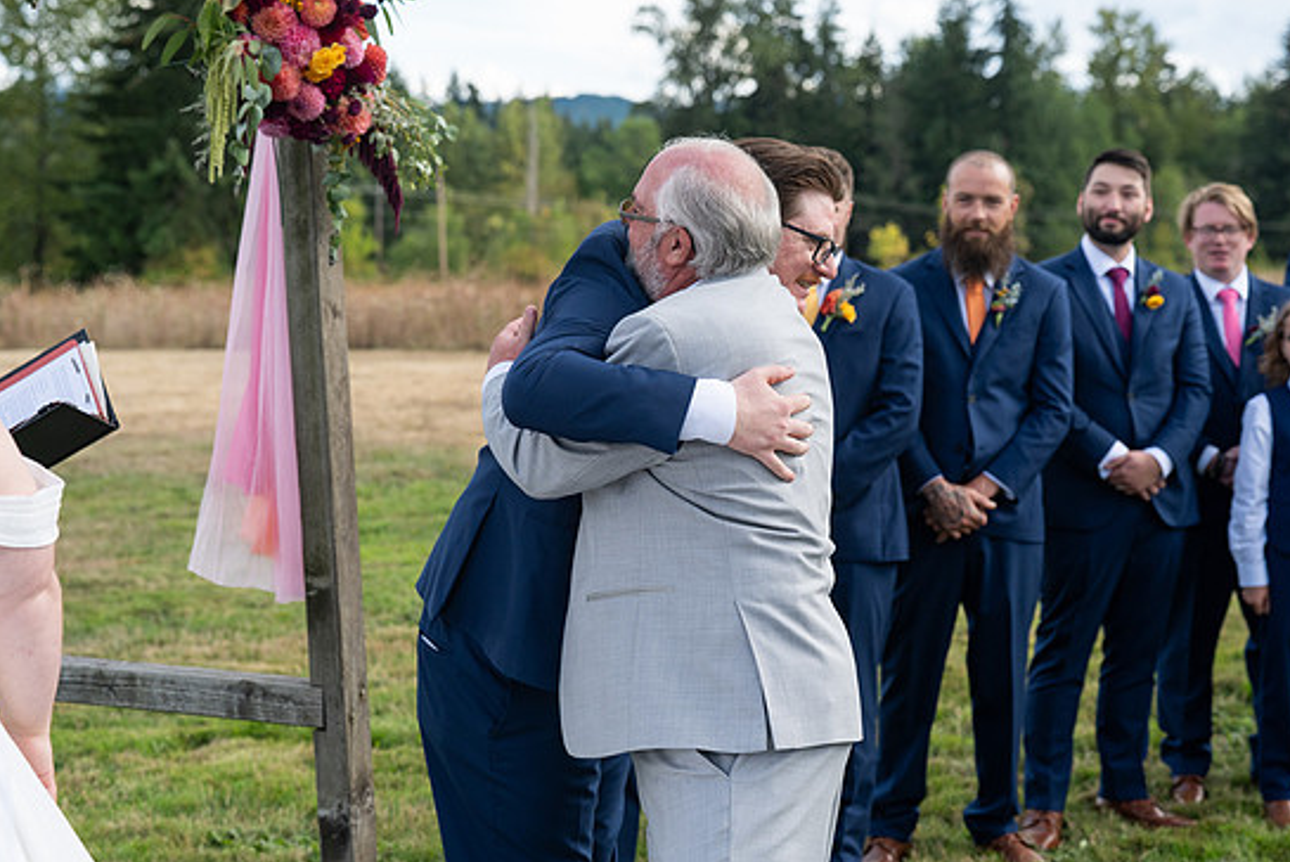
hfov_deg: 30.5
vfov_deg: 20.6
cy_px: 416
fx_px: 2366
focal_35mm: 66
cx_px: 663
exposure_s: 1/1000
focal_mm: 62
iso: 400
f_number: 4.5
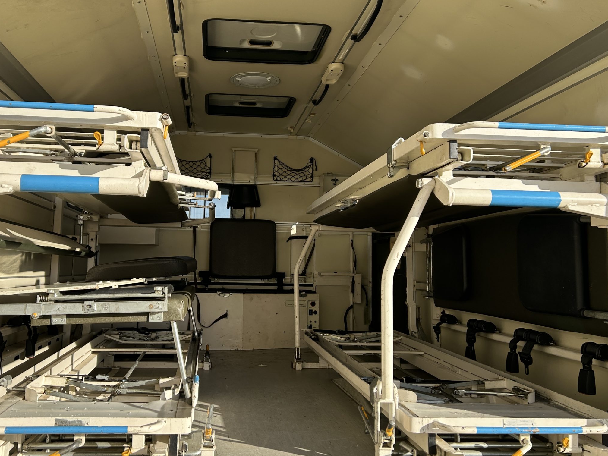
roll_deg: -1.5
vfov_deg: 42.9
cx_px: 259
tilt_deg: +6.9
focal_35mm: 33
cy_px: 205
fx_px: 580
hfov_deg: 55.1
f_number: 1.5
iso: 50
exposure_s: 1/1621
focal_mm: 5.7
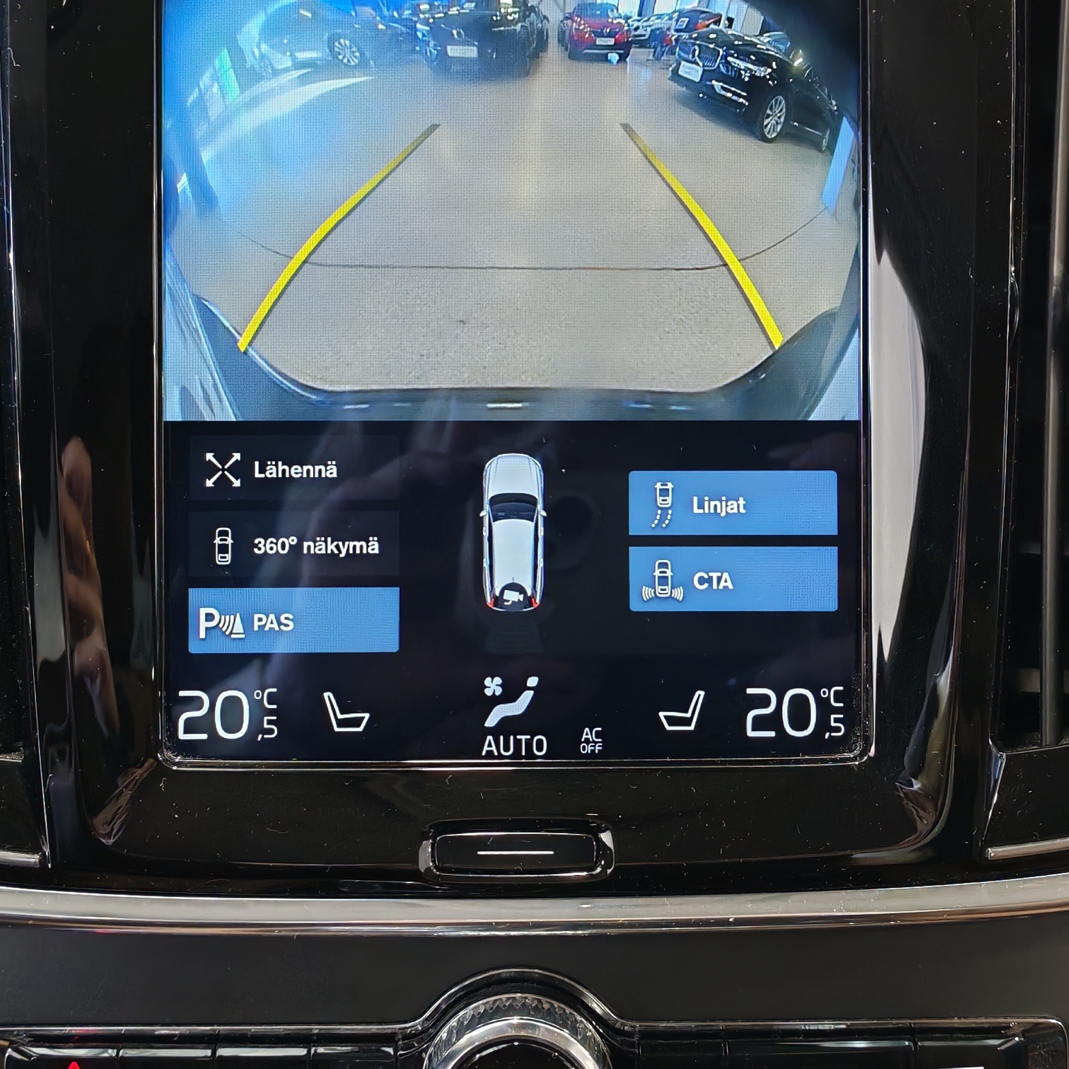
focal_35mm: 56
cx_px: 516
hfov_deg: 30.6
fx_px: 1957
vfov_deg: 30.5
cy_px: 471
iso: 1600
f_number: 1.9
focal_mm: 6.12
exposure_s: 1/50
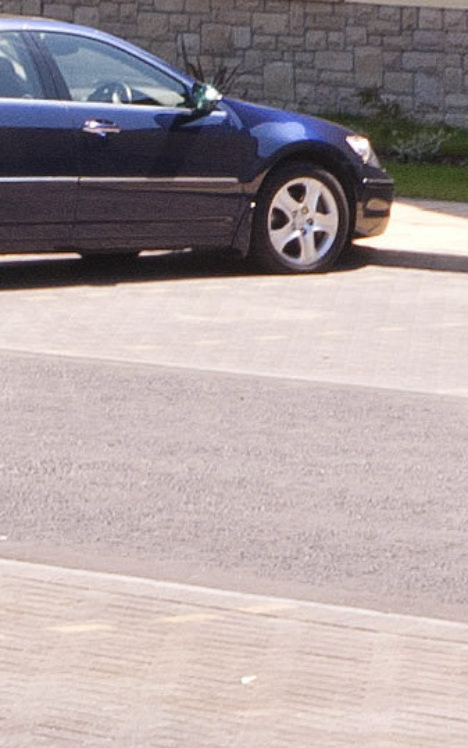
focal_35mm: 273
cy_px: -125
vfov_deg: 7.6
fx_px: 5570
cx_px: 667
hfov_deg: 4.8
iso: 200
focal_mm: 32
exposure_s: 1/125
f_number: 10
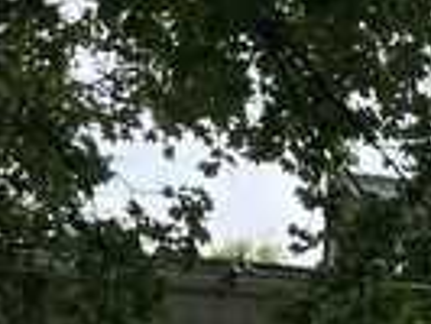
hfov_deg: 12.1
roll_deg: +1.6
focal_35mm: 156
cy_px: 680
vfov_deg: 8.9
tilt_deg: +17.3
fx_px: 1944
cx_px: 619
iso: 50
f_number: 1.6
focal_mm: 5.1
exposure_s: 1/1199
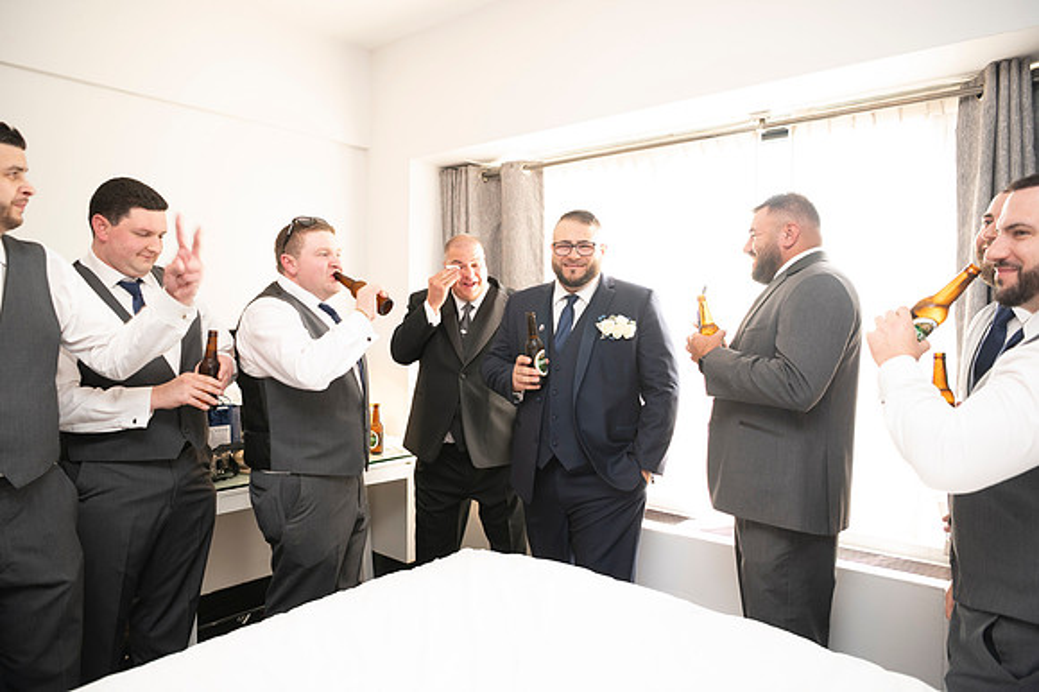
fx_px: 692
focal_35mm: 24
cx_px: 520
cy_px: 346
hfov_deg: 73.8
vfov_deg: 53.1
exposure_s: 1/100
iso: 800
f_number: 2.8
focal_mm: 24
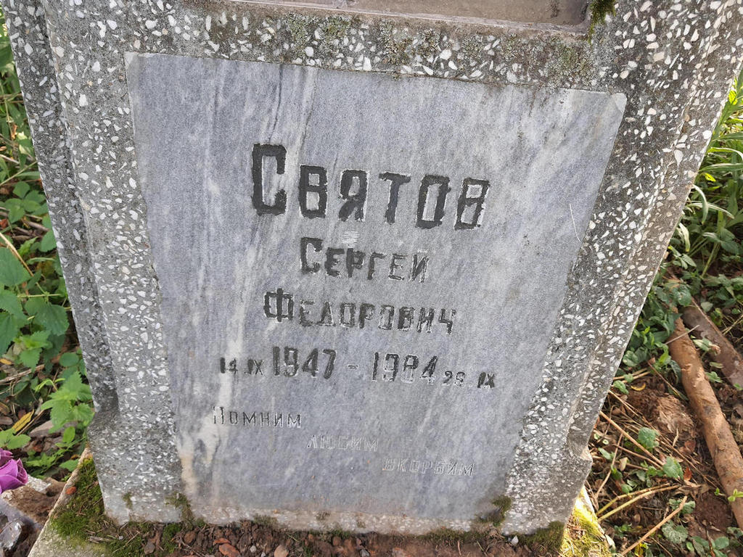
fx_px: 558
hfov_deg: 67.3
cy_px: 278
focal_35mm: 26
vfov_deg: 53.1
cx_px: 372
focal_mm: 4.32
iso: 80
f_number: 1.7
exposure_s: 1/100
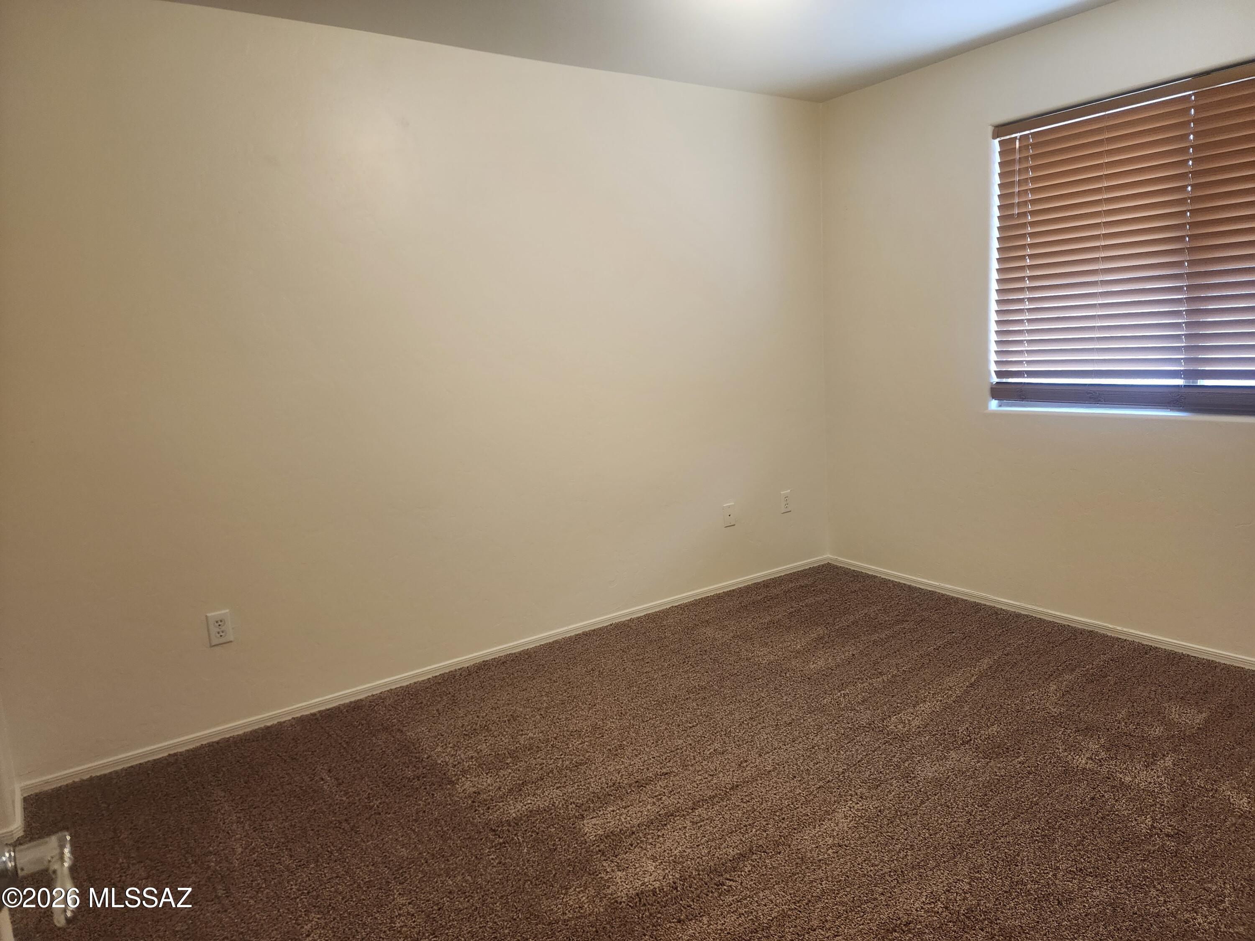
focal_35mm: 23
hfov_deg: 73.9
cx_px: 628
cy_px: 470
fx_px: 834
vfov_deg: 58.9
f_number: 1.8
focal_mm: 6.4
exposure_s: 1/120
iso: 250
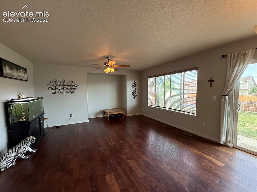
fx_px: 104
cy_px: 96
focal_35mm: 14
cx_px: 128
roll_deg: +0.4
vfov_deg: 85.6
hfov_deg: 102.1
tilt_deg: -2.4
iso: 160
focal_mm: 2.22
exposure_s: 1/120
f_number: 2.2
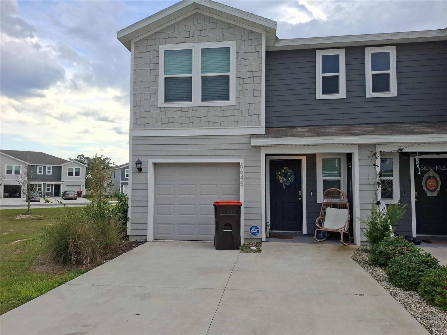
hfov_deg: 73.9
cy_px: 168
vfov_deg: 58.9
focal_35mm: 23
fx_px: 297
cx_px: 224
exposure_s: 1/1266
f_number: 1.8
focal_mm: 5.54
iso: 50
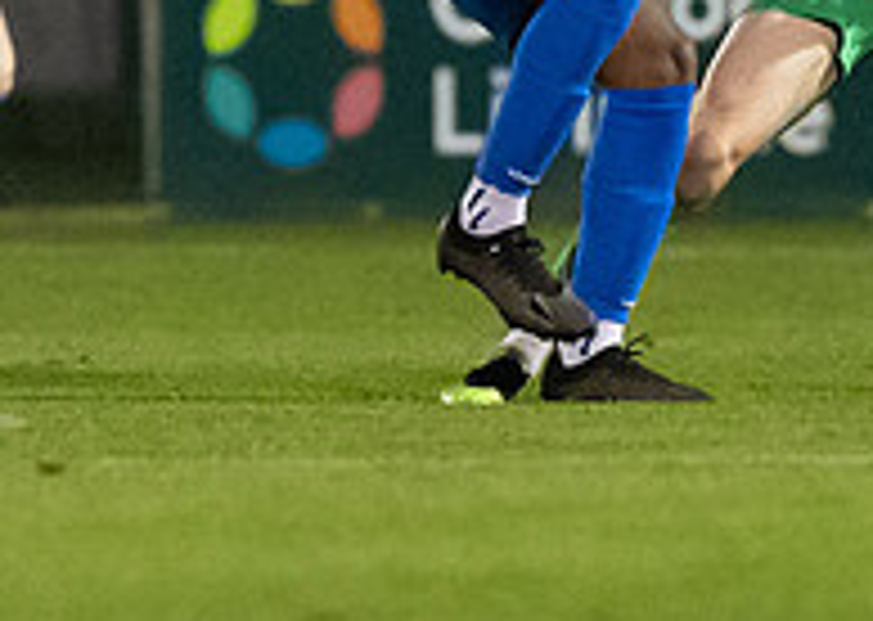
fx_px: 36273
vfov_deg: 1.0
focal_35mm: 1465
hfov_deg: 1.4
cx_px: 579
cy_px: 398
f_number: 3.2
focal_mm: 200
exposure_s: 1/1250
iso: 8000
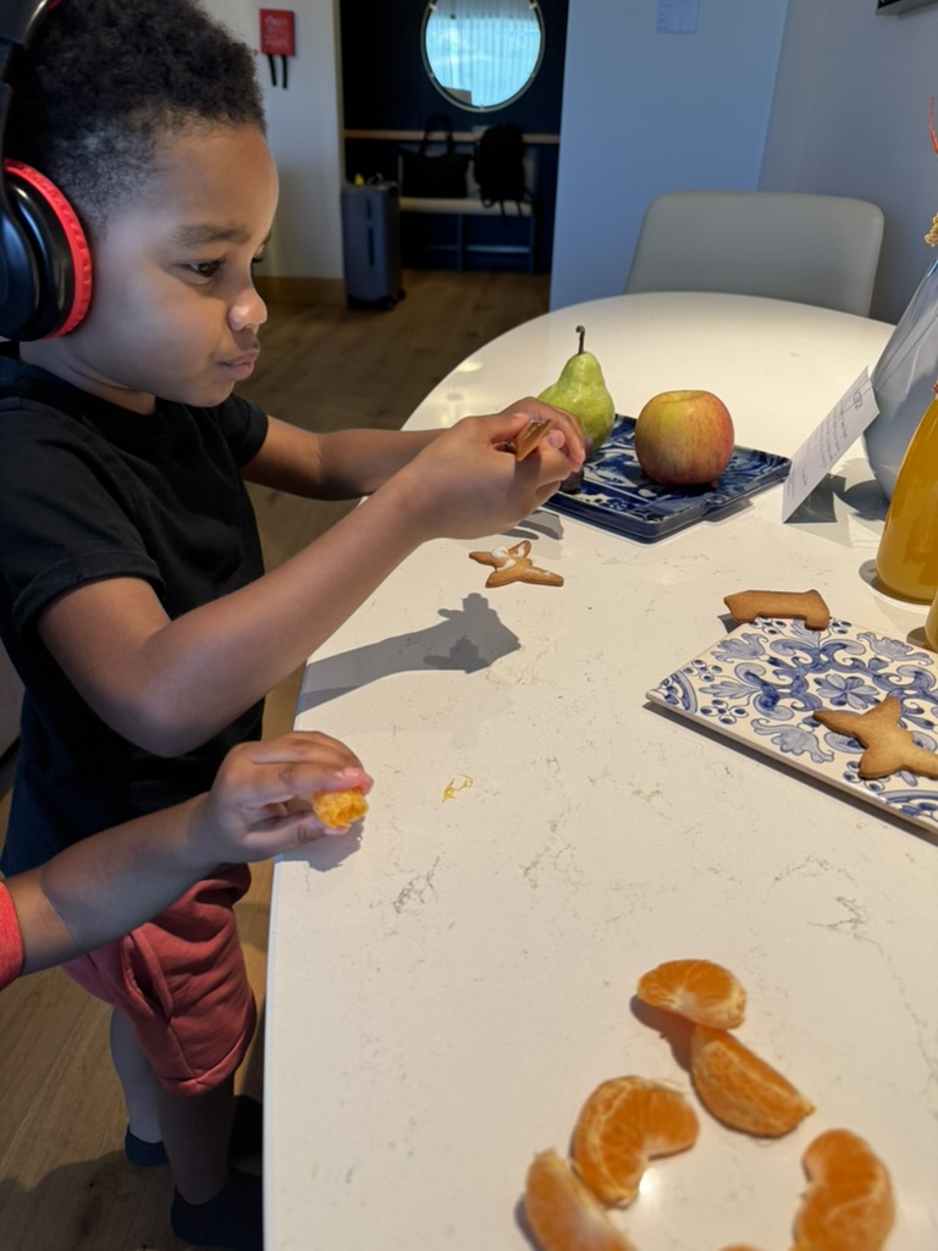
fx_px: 867
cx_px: 469
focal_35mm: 24
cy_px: 626
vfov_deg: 71.6
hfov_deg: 56.8
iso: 200
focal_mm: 6.76
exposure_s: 1/100
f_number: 1.78
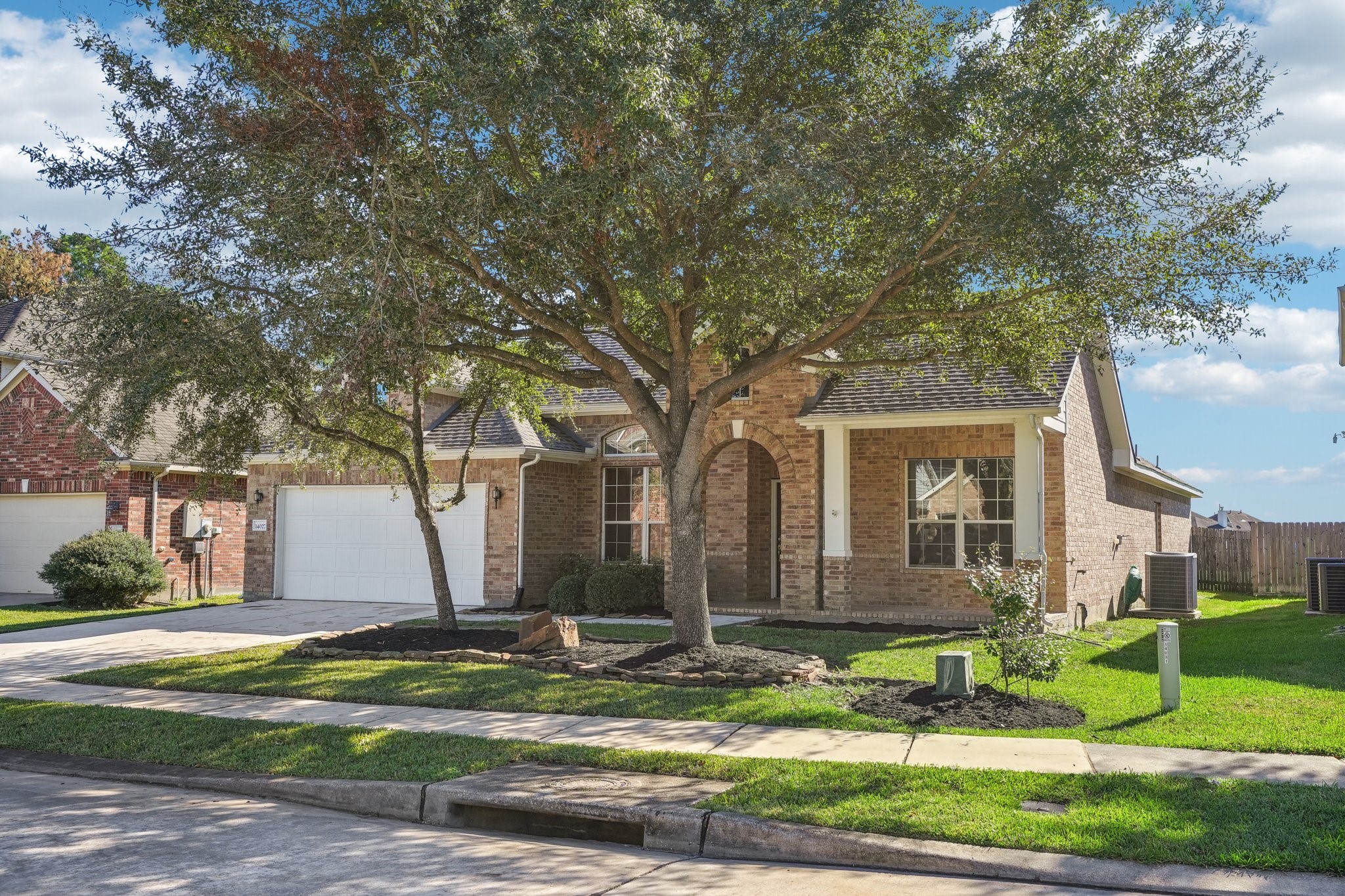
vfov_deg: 37.8
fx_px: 1307
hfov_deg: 54.4
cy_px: 448
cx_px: 672
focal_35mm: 35
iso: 400
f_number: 8
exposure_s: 1/250
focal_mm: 35
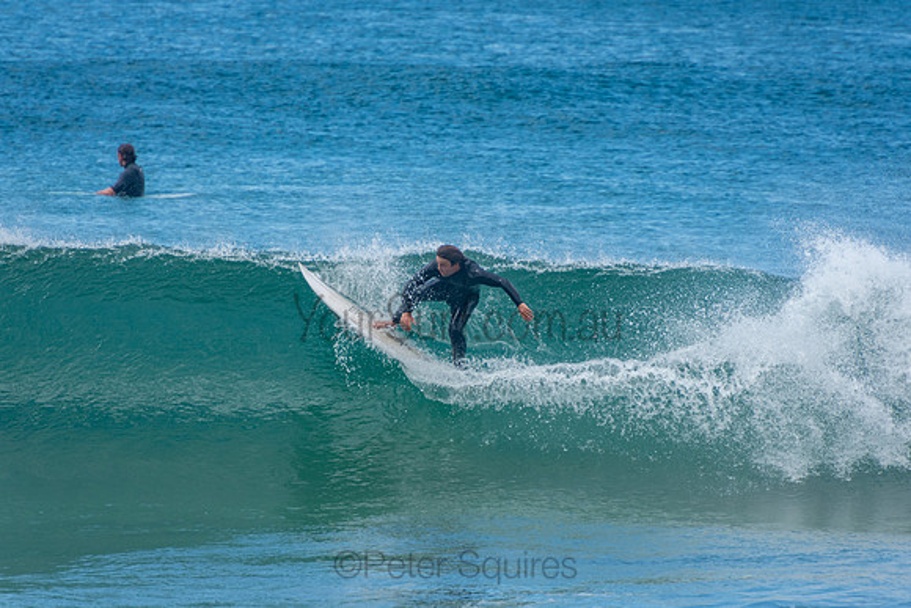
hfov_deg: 3.4
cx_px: 456
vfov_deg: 2.3
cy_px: 304
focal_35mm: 600
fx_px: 15186
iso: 320
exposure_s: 1/1250
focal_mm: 400
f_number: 5.6
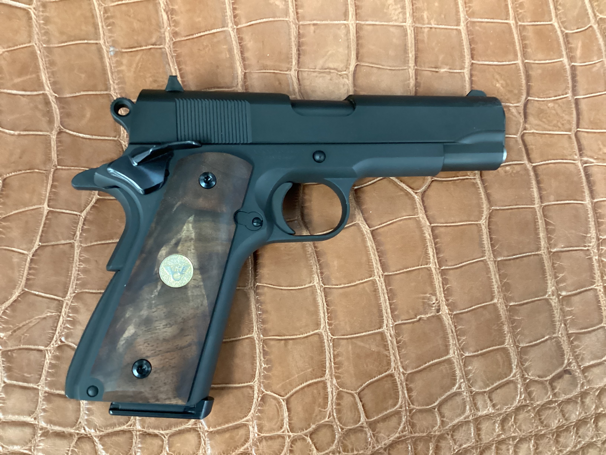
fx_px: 543
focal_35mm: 31
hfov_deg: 58.4
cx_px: 303
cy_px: 228
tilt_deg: -78.3
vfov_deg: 45.4
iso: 320
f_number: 2.4
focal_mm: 3.3
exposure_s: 1/30
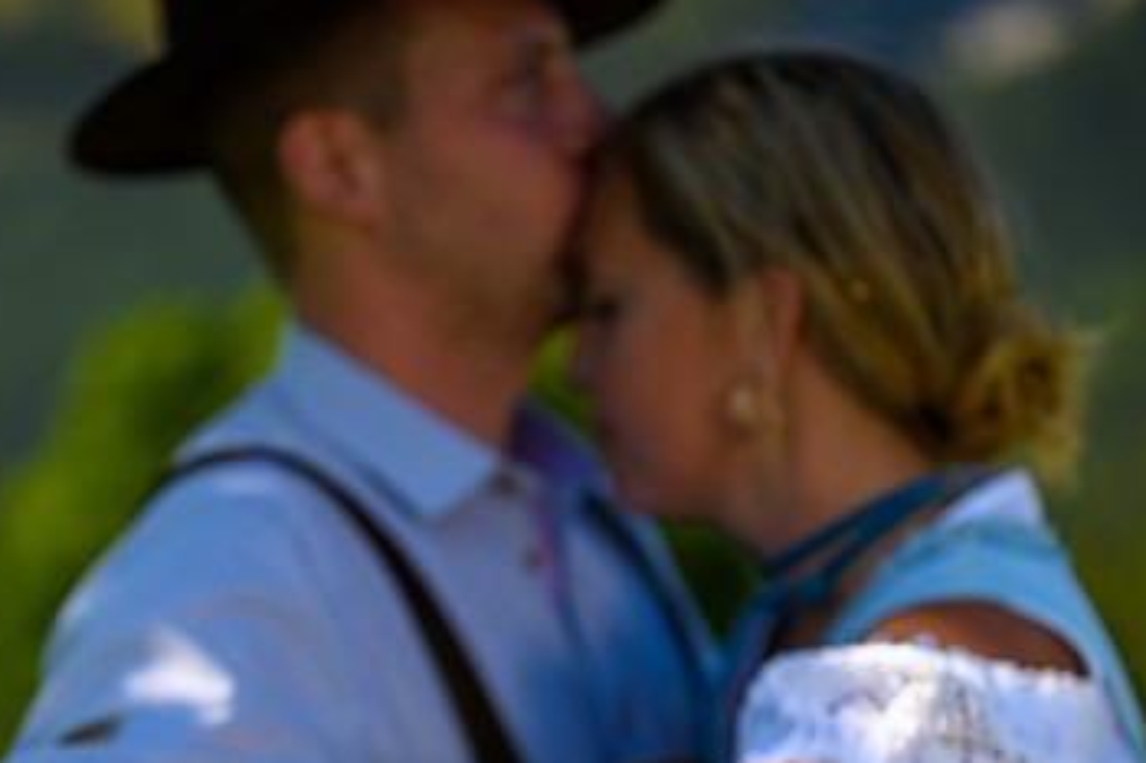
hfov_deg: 17.6
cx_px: 481
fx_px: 3691
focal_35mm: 116
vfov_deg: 11.8
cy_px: 622
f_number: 2.8
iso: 100
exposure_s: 1/500
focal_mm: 70
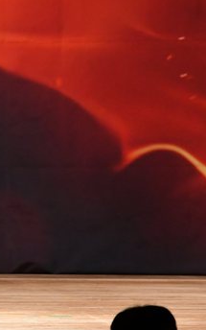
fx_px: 5255
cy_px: 92
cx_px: -158
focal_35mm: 585
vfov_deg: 3.6
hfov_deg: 2.2
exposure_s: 1/400
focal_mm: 170
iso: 3200
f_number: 5.6
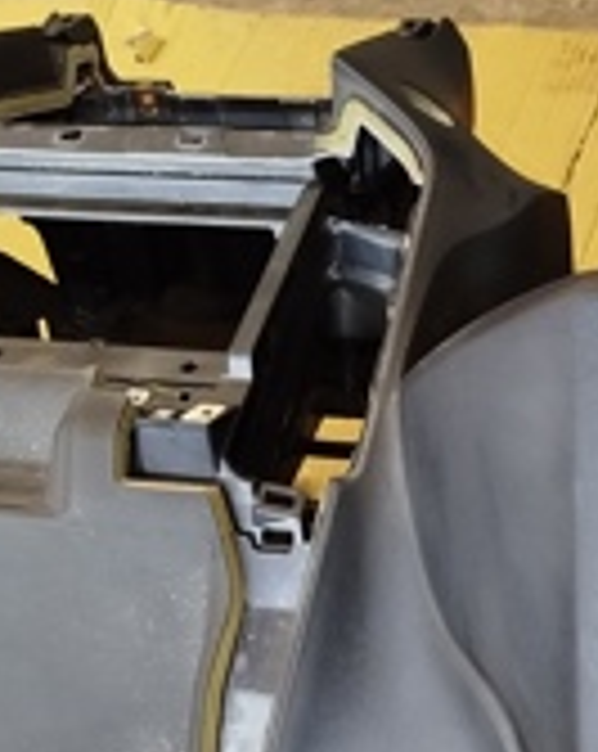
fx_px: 1997
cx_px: 382
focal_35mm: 90
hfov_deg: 17.0
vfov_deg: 20.3
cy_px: 842
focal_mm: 5.31
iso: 400
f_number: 1.7
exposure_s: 1/33
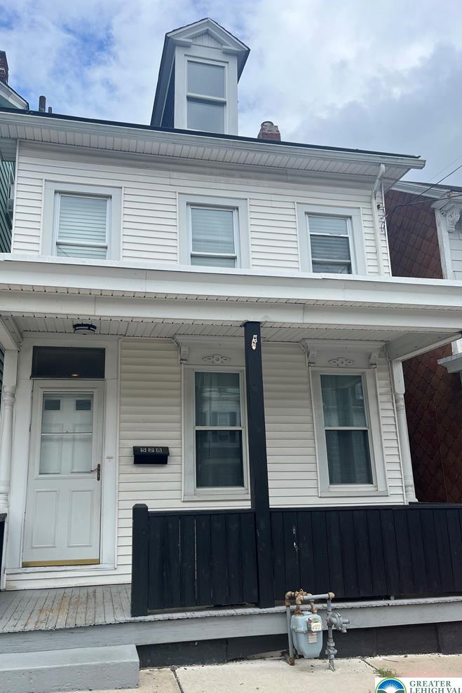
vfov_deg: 65.5
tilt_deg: +13.4
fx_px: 539
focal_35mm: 28
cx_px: 213
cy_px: 354
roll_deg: +2.0
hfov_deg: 46.3
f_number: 1.6
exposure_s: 1/2825
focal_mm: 5.1
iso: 50
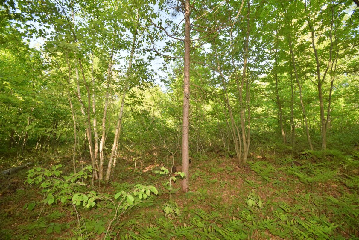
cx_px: 180
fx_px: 150
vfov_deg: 77.3
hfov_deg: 100.4
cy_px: 120
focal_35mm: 15
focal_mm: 10
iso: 320
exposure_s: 1/200
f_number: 8
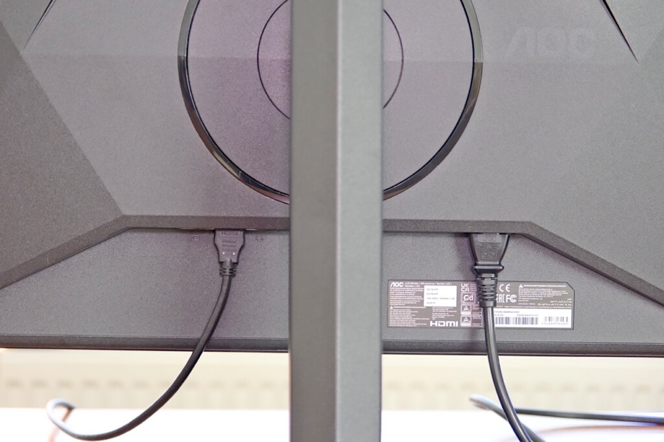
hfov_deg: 24.8
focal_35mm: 82
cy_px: 221
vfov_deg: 16.6
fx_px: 1512
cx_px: 332
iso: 4000
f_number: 4
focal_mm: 54.5
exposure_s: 1/80
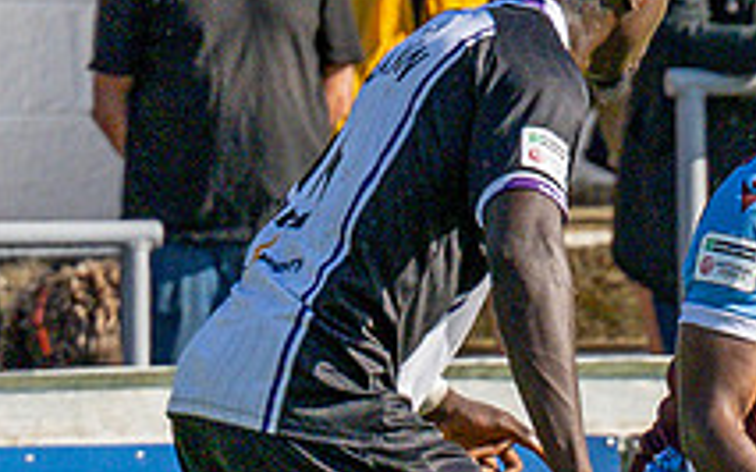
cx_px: -114
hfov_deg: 1.3
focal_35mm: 1585
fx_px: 32648
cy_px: 377
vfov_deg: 0.8
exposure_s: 1/4000
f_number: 4
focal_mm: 160
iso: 400
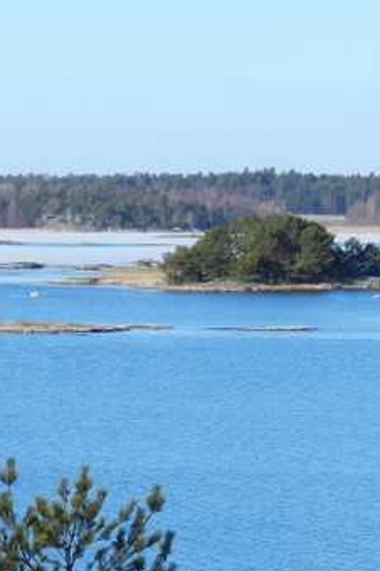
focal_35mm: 247
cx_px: 183
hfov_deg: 5.6
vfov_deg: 8.3
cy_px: 581
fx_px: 3919
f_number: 4.4
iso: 160
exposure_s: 1/800
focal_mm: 14.9
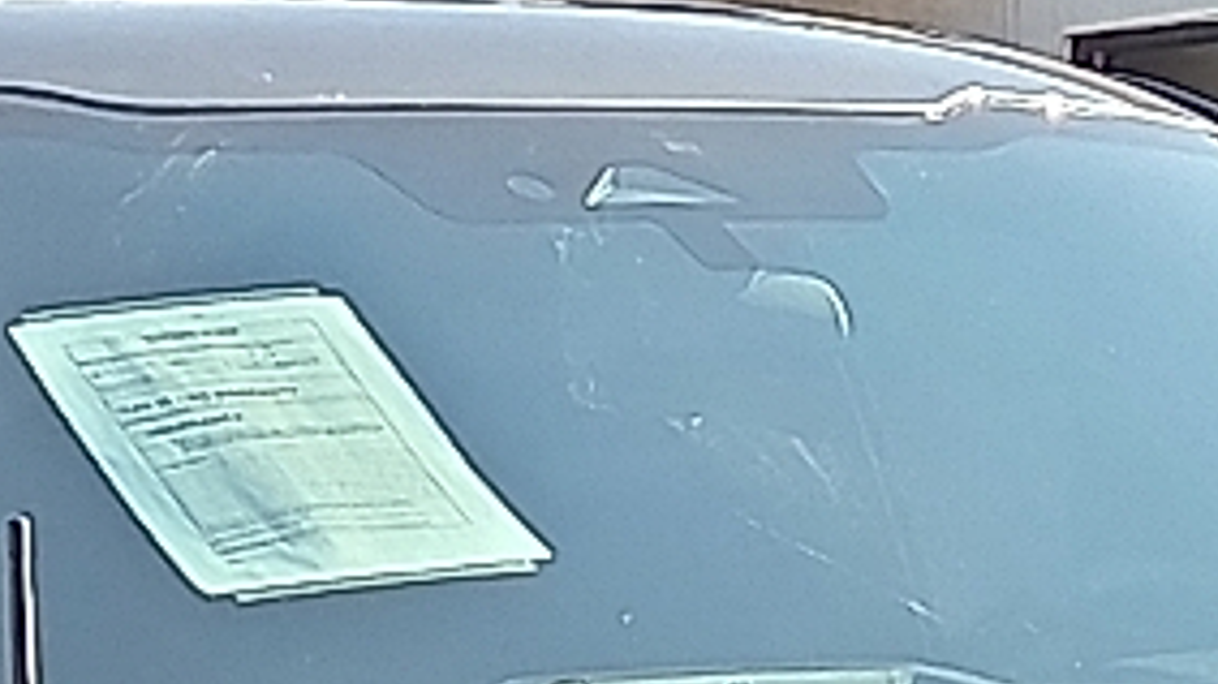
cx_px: 572
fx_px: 7943
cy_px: 1721
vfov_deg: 4.8
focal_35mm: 246
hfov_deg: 8.8
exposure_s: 1/526
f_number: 1.8
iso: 25
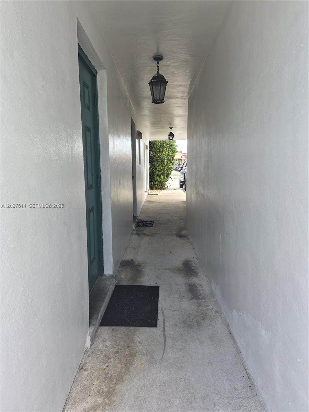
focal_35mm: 23
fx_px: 274
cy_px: 206
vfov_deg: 73.9
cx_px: 154
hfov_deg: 58.9
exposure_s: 1/180
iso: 64
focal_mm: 5.4
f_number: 1.8
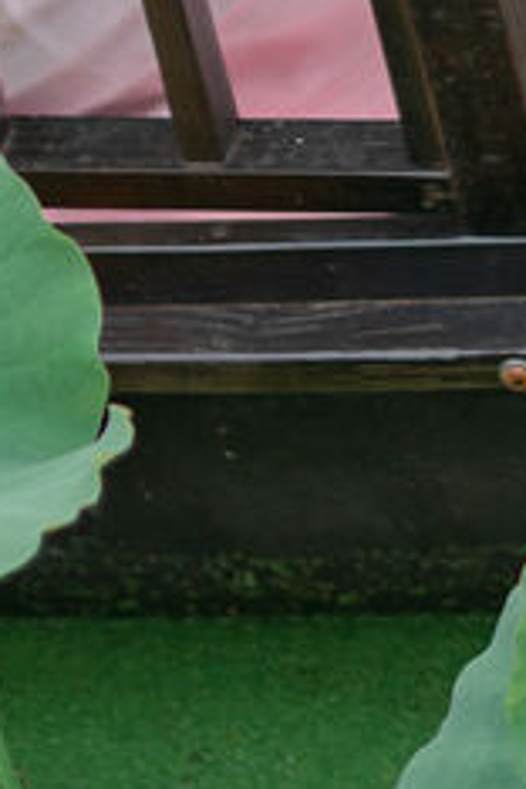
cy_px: -1420
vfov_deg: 3.1
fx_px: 14310
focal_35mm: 653
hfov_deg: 2.1
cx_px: 1817
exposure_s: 1/2500
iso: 100
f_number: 1.4
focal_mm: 85
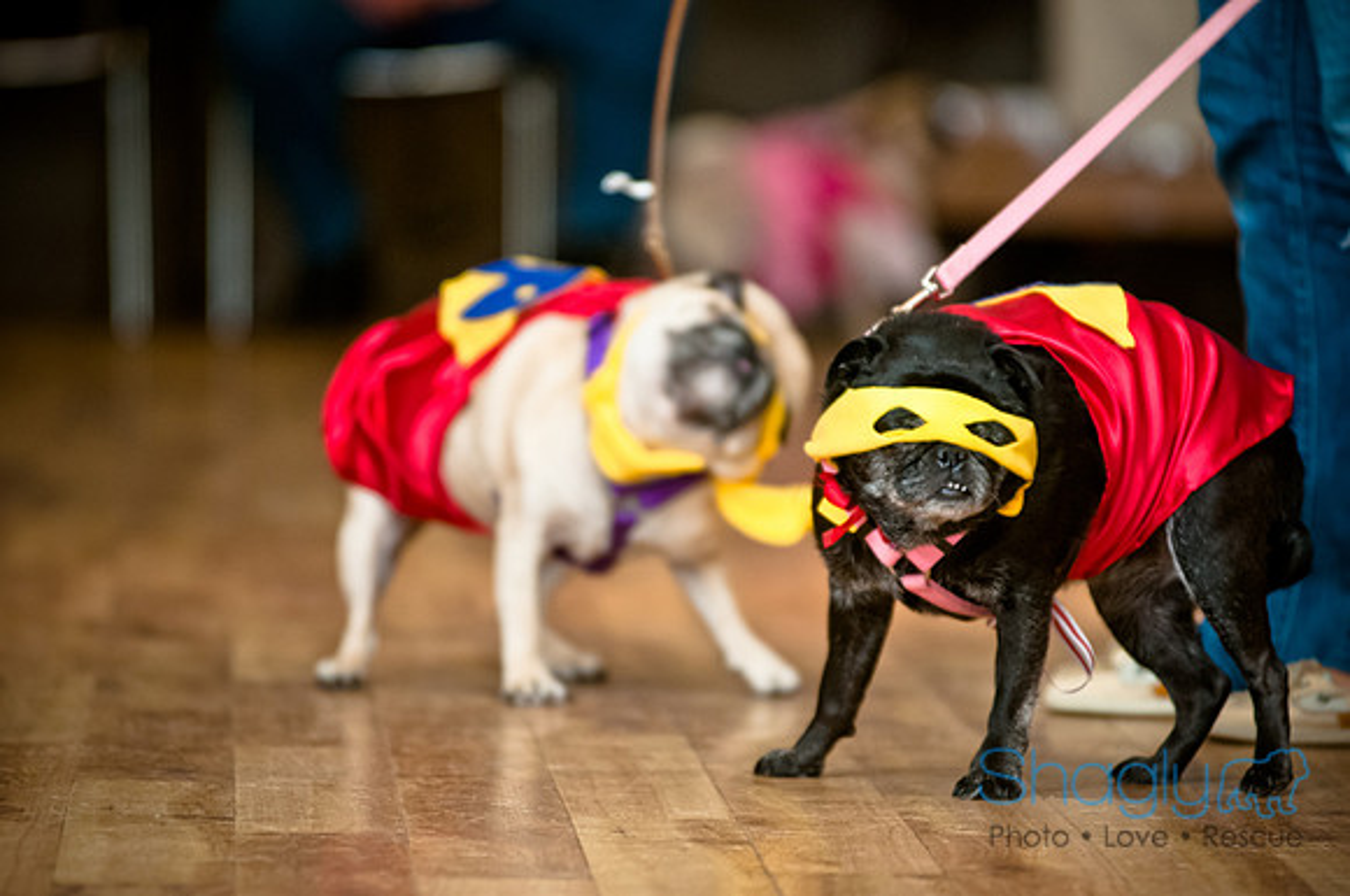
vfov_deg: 4.6
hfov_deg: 6.9
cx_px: 675
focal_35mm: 300
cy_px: 448
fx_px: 11234
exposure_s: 1/200
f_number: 2.8
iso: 200
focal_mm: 200
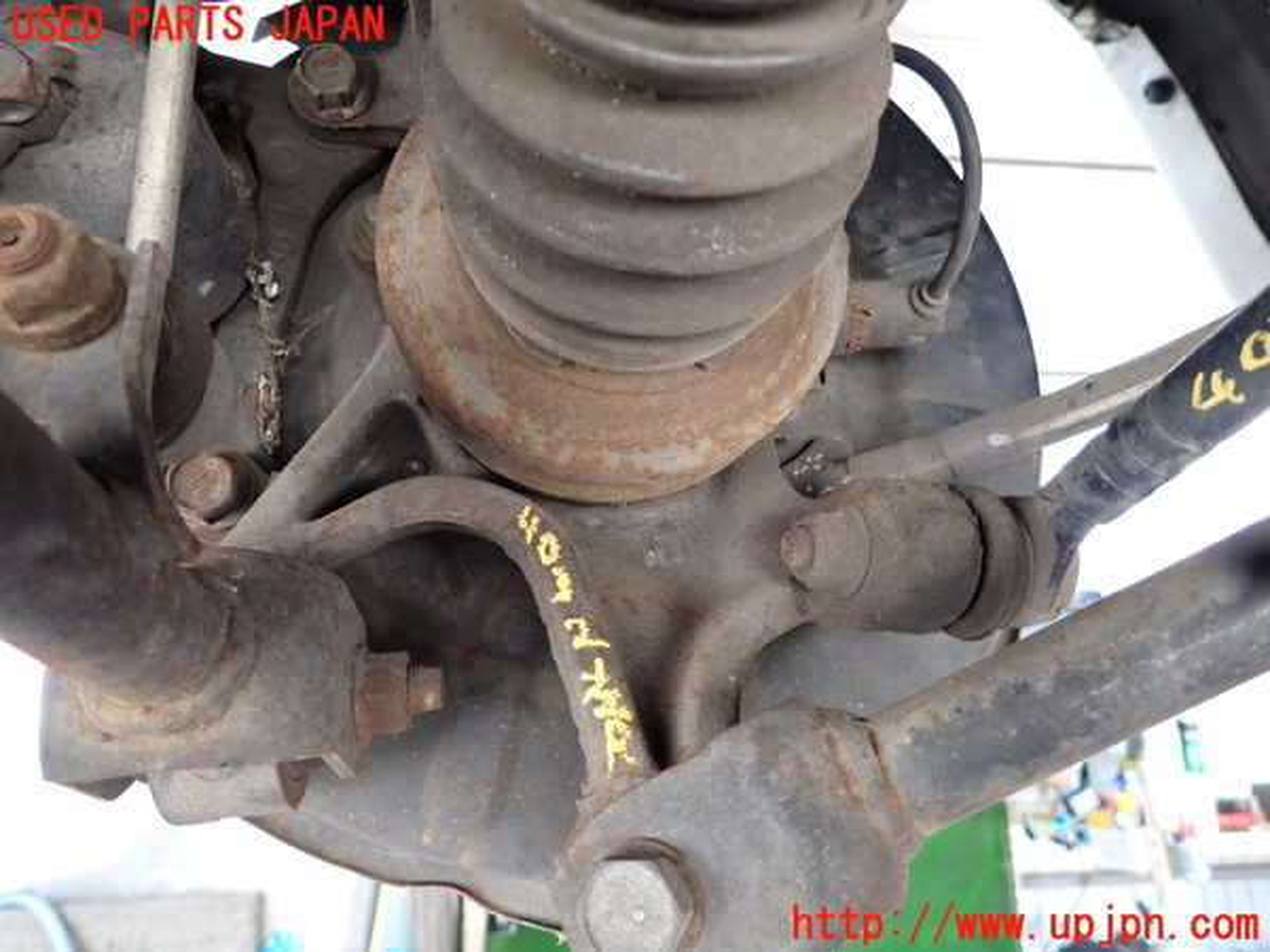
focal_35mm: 25
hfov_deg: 69.4
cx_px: 635
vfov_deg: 54.9
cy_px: 476
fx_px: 917
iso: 200
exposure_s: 1/40
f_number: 2
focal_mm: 4.5
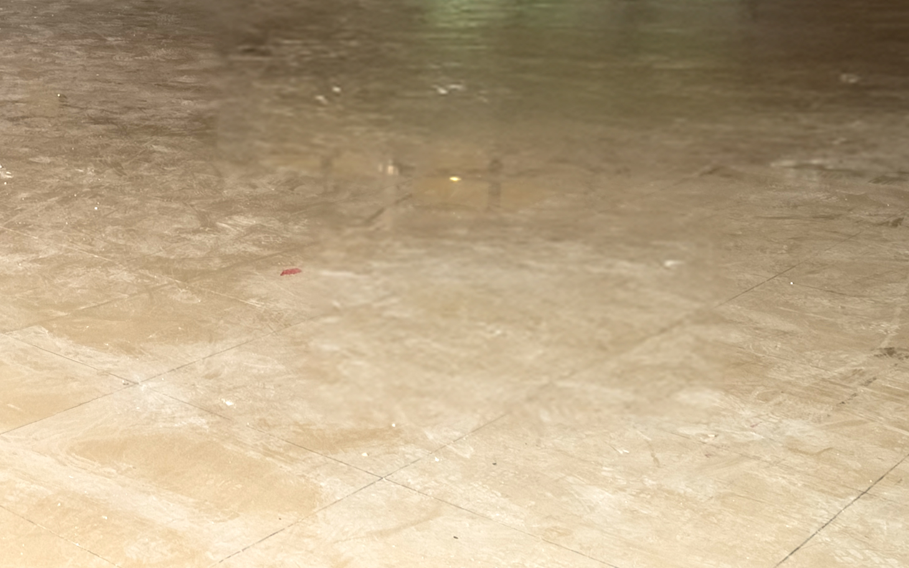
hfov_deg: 31.4
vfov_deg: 20.1
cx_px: -45
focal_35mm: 59
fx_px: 1461
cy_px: -178
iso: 200
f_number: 8
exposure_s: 1/100
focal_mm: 14
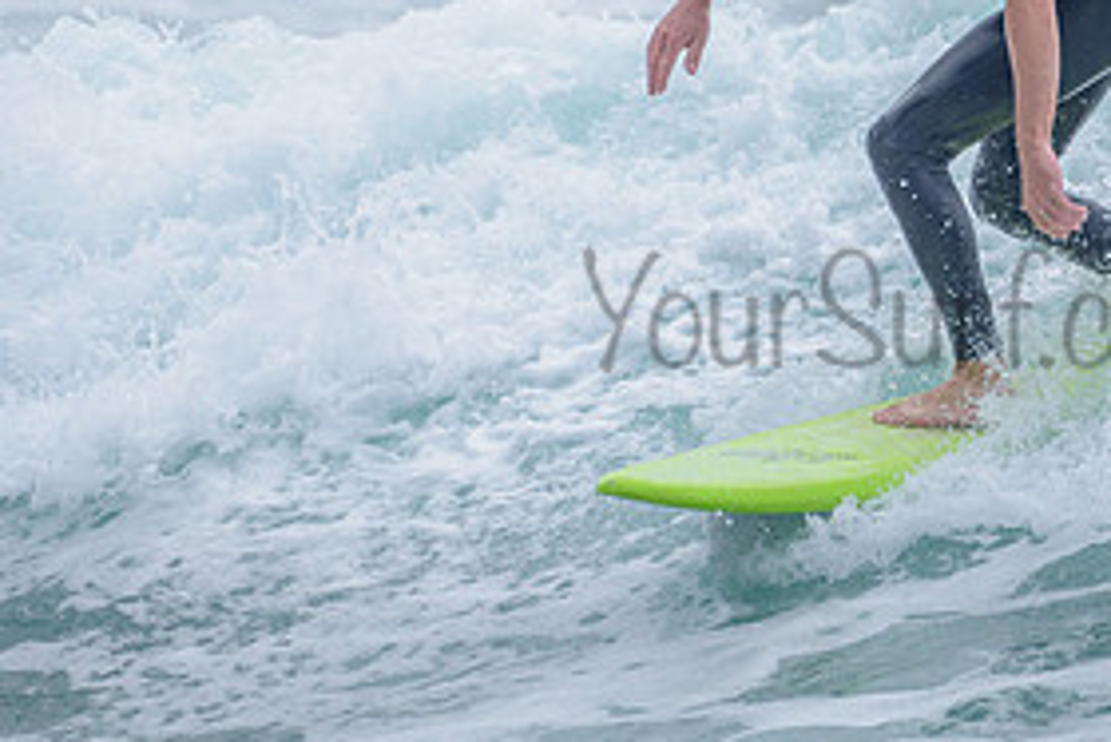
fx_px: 39212
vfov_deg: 1.1
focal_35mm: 1270
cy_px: 179
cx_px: 843
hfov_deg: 1.6
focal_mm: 500
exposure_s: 1/2000
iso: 180
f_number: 5.6
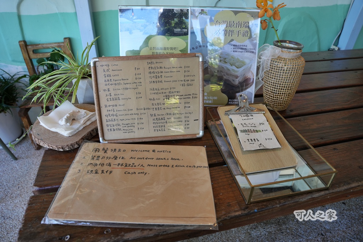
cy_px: 121
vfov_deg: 53.1
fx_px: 242
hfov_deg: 73.7
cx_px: 182
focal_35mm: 24
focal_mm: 24
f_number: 6.3
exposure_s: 1/160
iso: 800
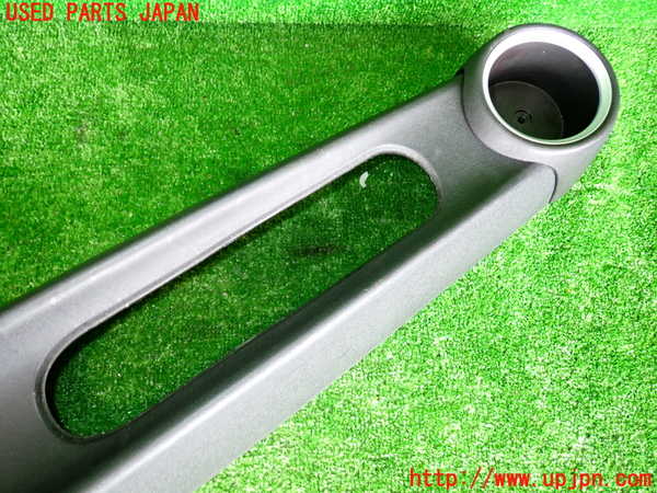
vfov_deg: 54.9
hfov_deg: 69.4
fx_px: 474
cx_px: 328
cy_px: 246
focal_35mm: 25
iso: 320
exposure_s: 1/30
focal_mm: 4.5
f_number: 2
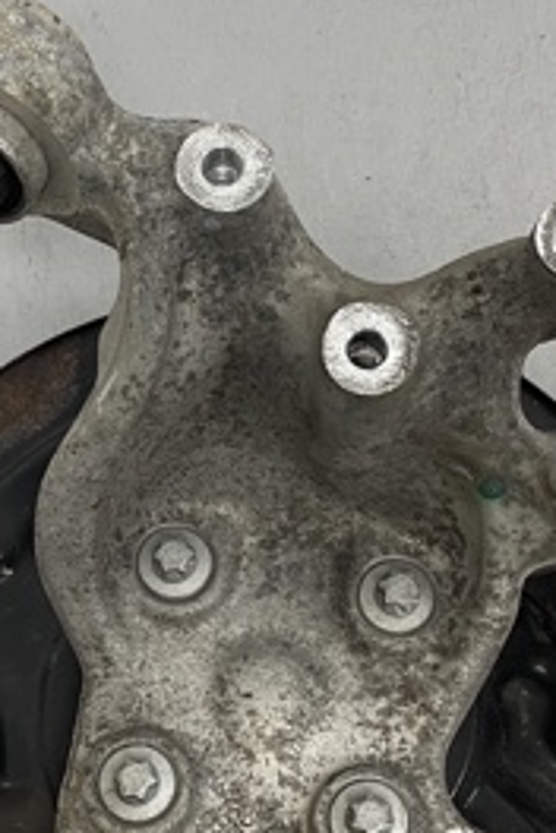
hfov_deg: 21.5
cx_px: 199
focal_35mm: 63
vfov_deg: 31.6
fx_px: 1459
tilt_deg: -76.2
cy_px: 565
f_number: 1.6
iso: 80
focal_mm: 5.1
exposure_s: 1/50
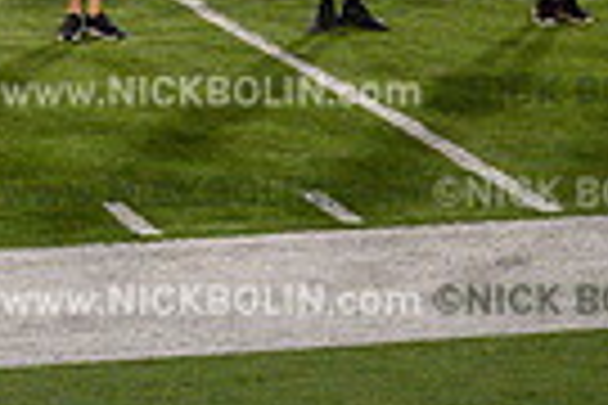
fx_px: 5066
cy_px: -432
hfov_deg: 6.9
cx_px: 72
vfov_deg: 4.5
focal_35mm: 300
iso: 4000
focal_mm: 70
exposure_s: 1/1000
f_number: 4
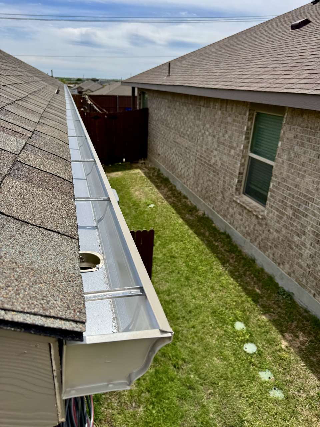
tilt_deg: -23.3
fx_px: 296
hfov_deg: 56.8
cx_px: 160
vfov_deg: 71.6
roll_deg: -3.4
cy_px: 214
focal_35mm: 24
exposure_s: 1/6410
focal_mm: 6.76
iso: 80
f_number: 1.78
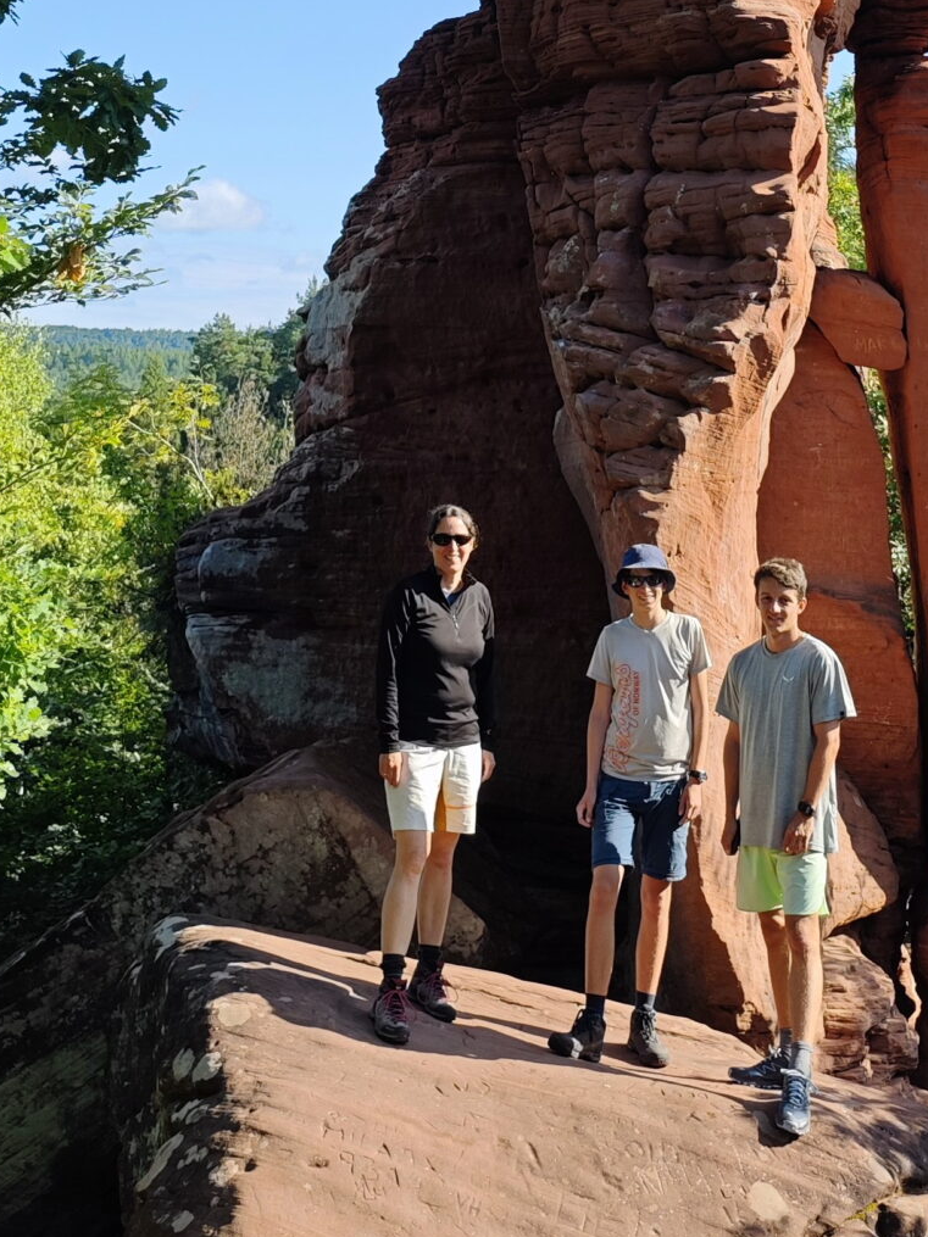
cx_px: 550
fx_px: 2074
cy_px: -5
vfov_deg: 30.8
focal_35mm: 58
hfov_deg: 25.2
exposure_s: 1/926
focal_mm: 8.72
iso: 50
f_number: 2
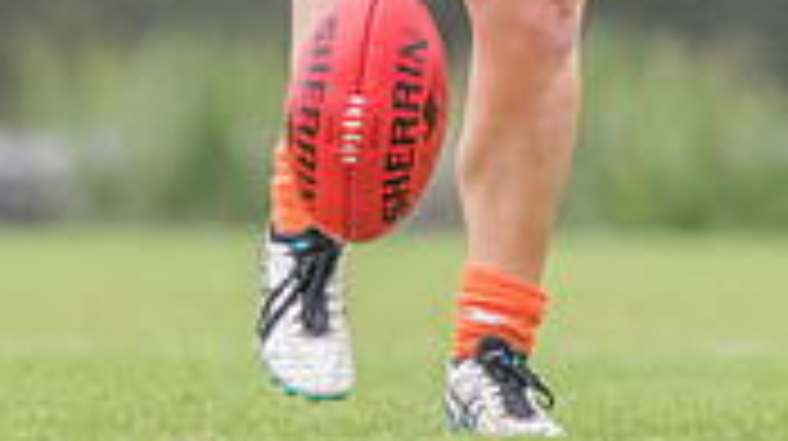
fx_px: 54122
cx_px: 644
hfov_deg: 0.8
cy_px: -628
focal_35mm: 2593
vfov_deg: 0.5
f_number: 6.3
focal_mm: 550
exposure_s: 1/1250
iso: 1800
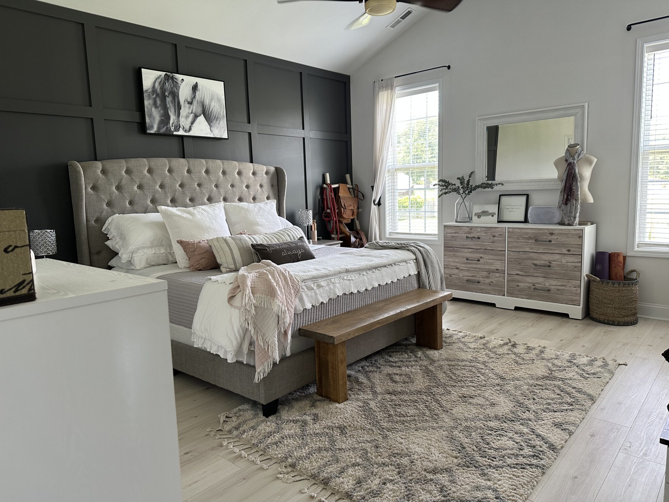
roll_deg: +1.6
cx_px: 334
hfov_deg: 71.6
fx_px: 464
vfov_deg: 56.8
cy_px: 251
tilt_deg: -7.8
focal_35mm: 24
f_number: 1.78
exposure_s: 1/60
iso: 160
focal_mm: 6.86
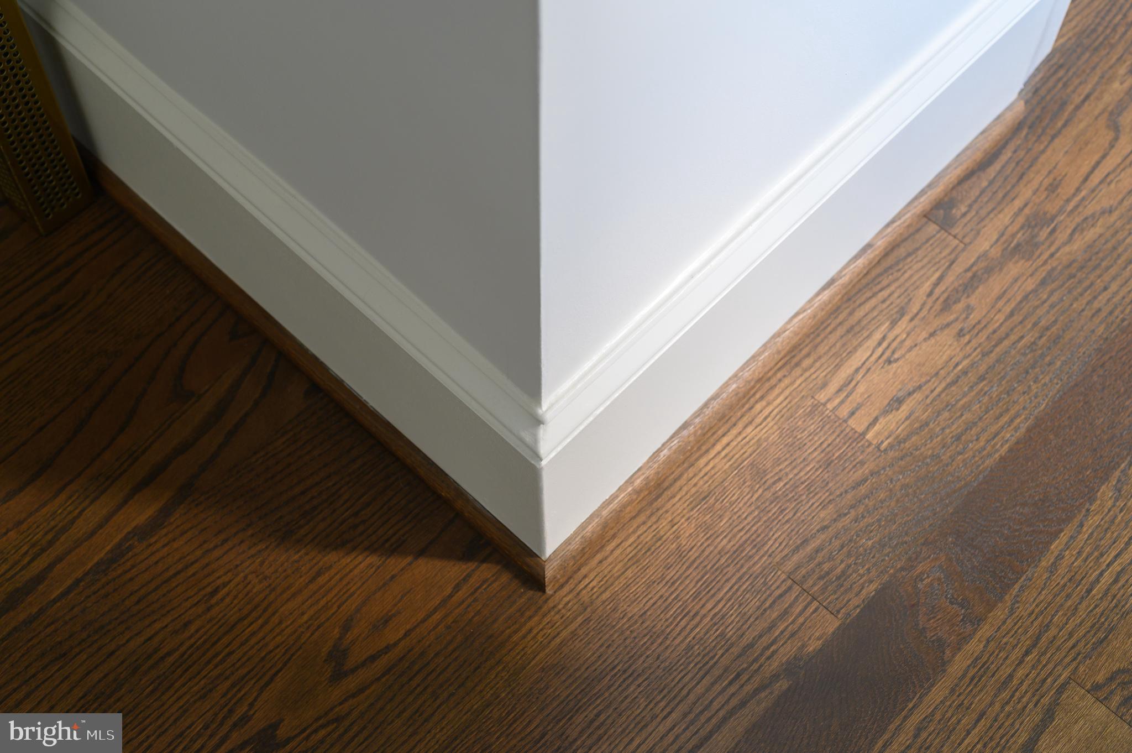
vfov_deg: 26.9
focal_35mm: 50
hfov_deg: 39.6
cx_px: 566
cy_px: 376
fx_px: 1571
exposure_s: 1/100
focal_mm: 50
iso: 160
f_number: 5
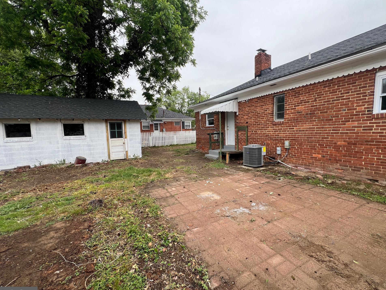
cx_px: 195
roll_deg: +2.0
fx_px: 156
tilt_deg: -6.6
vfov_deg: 85.7
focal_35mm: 14
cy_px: 147
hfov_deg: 102.1
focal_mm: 1.57
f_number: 1.8
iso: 32
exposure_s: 1/494
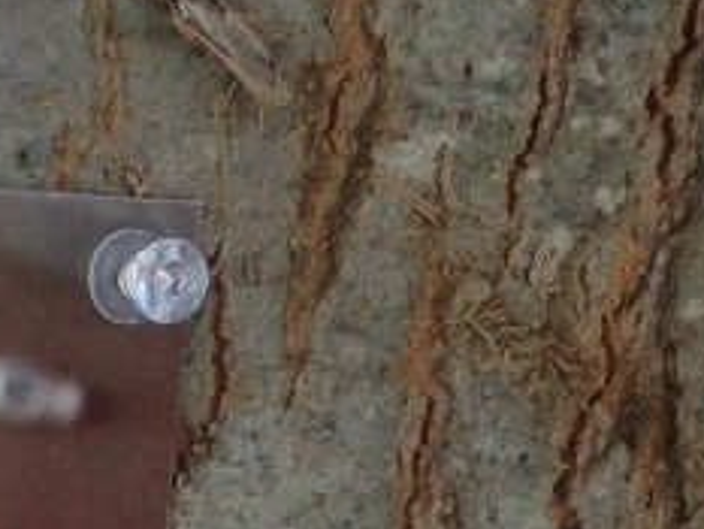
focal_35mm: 231
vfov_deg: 5.9
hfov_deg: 8.3
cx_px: -511
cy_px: 1714
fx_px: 4700
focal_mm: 4.12
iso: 50
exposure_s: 1/407
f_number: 2.4
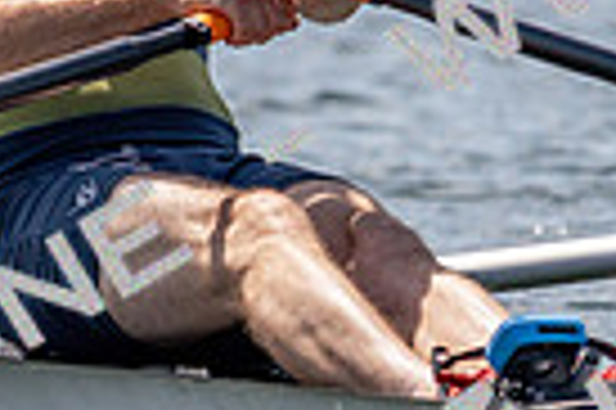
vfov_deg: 1.4
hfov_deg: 2.0
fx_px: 17347
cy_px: 169
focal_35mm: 1015
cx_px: 58
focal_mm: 239
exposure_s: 1/2000
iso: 250
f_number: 5.6
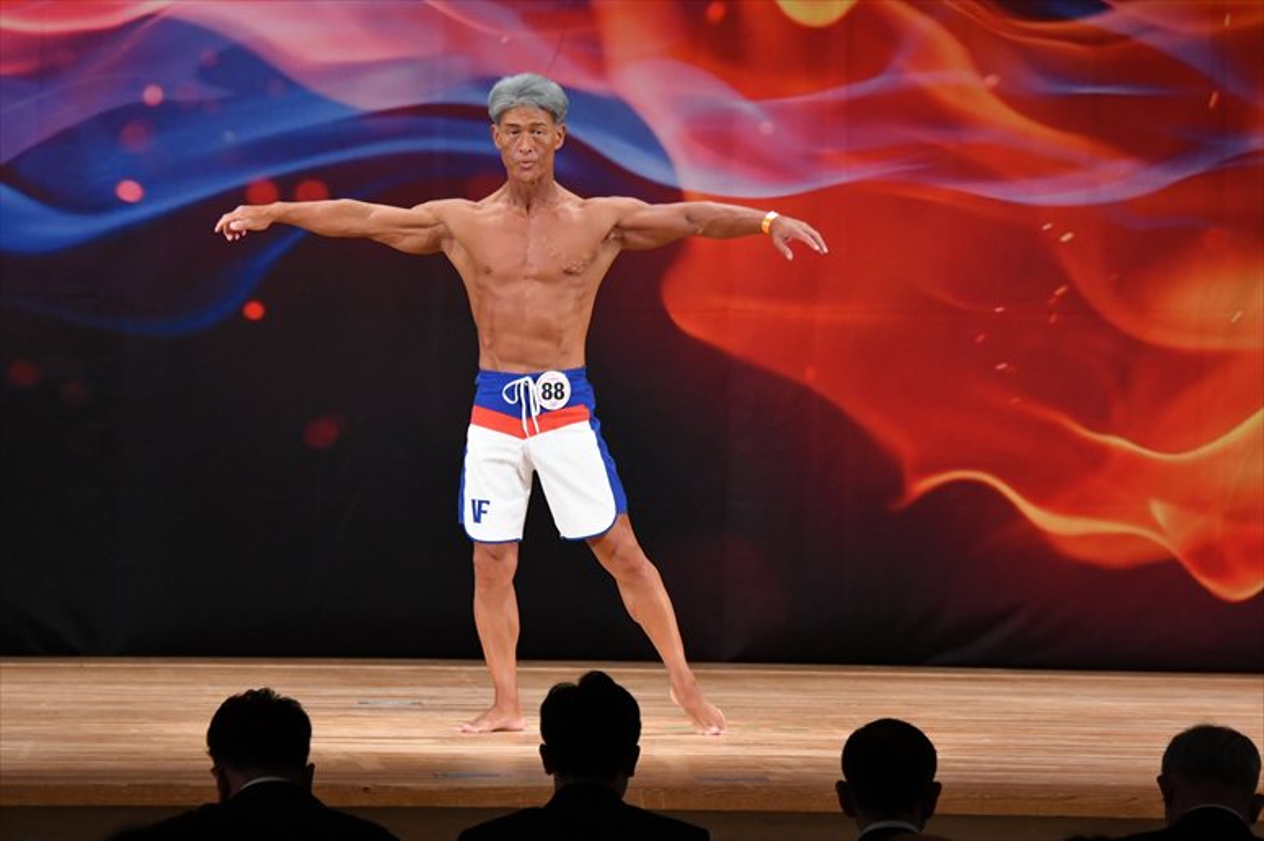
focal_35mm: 217
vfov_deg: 6.3
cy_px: 420
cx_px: 632
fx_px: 7615
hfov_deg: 9.5
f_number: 5.6
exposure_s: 1/400
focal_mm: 145
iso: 2800
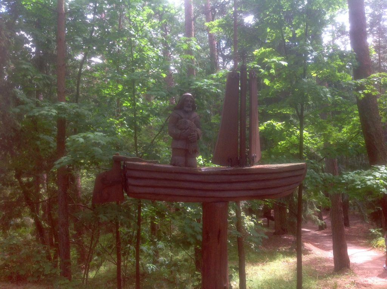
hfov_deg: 52.7
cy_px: 144
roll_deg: +0.1
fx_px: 391
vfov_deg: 40.6
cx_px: 194
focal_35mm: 35
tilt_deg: +2.0
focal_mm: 4.28
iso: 50
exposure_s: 1/172
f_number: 2.4
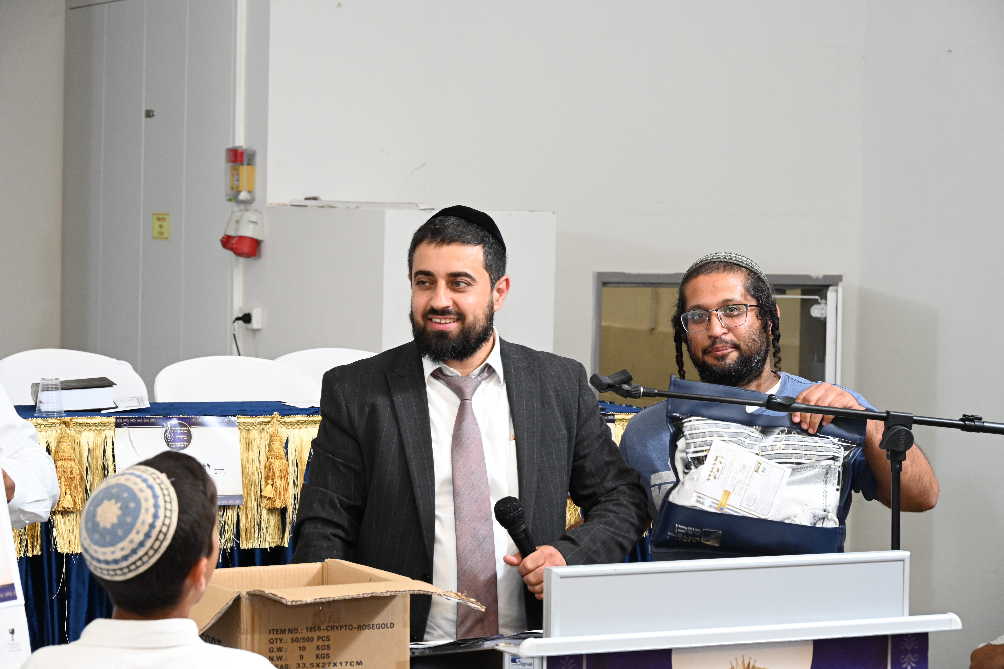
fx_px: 2733
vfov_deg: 14.0
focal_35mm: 98
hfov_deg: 20.8
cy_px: 334
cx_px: 502
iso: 1600
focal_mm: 98
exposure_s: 1/125
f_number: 9
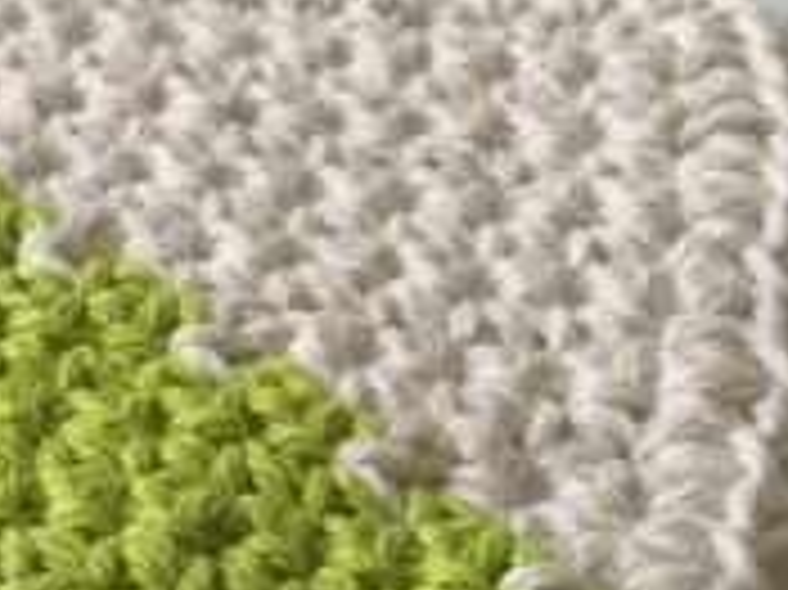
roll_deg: +5.8
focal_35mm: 141
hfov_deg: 12.5
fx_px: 3208
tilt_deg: -39.5
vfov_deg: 10.2
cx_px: -716
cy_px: 851
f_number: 2.2
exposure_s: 1/120
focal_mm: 4.15
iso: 32
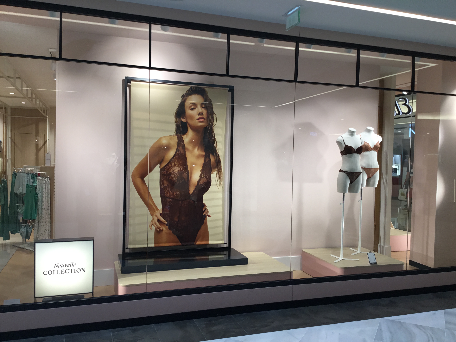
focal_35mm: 31
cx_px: 228
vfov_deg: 45.4
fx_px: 408
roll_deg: -0.4
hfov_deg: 58.4
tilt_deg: -3.2
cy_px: 171
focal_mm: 3.3
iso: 32
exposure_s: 1/100
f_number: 2.4
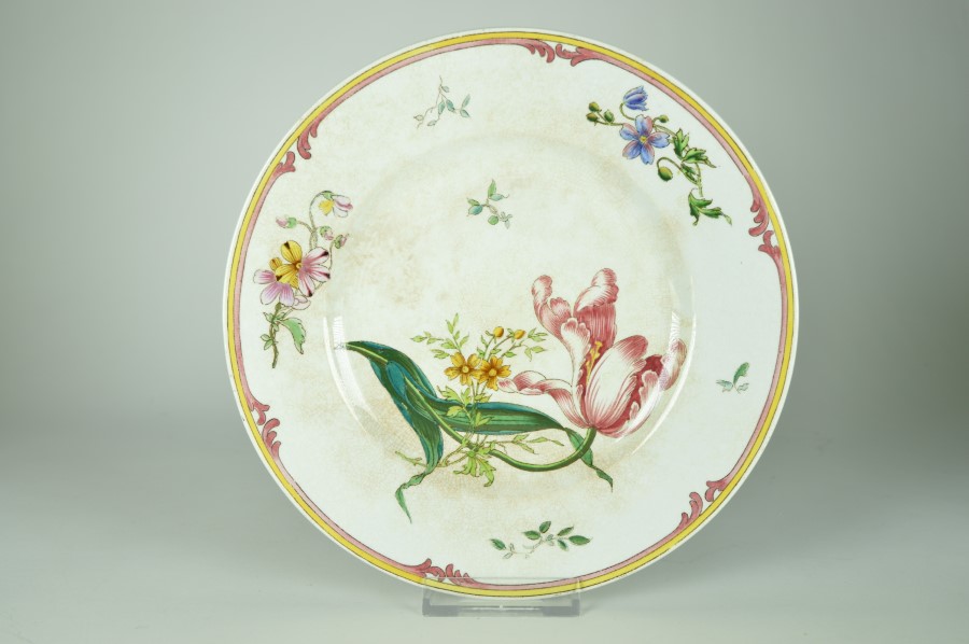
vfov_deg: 32.9
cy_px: 322
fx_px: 1089
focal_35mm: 40
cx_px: 484
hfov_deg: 48.0
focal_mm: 27
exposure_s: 1/200
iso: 100
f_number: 6.3
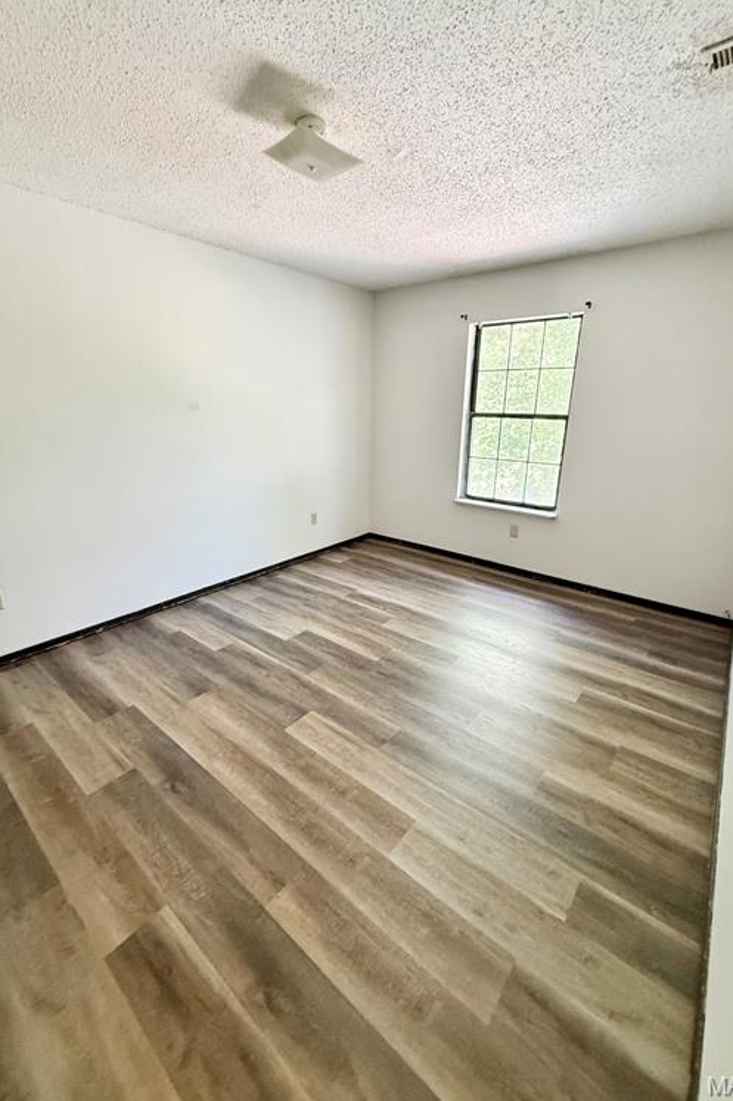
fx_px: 458
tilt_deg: -13.0
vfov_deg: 100.4
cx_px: 366
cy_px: 537
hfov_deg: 77.3
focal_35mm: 15
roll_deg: -0.2
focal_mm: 2.22
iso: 320
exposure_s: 1/99
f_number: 2.2
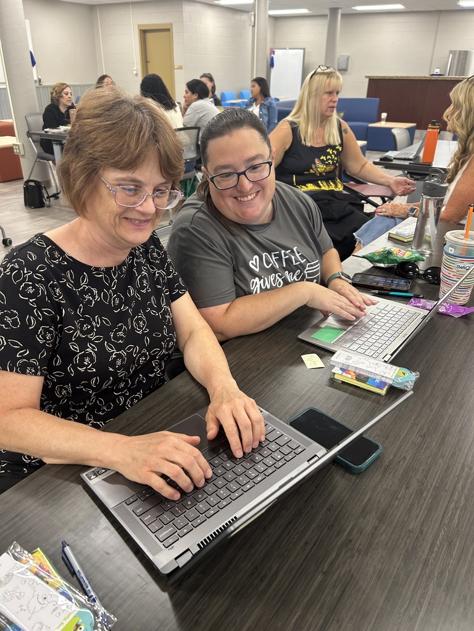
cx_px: 237
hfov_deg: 53.1
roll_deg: -2.0
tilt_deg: -24.7
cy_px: 316
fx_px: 475
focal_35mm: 26
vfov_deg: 67.3
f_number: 1.5
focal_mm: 5.7
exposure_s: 1/100
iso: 125
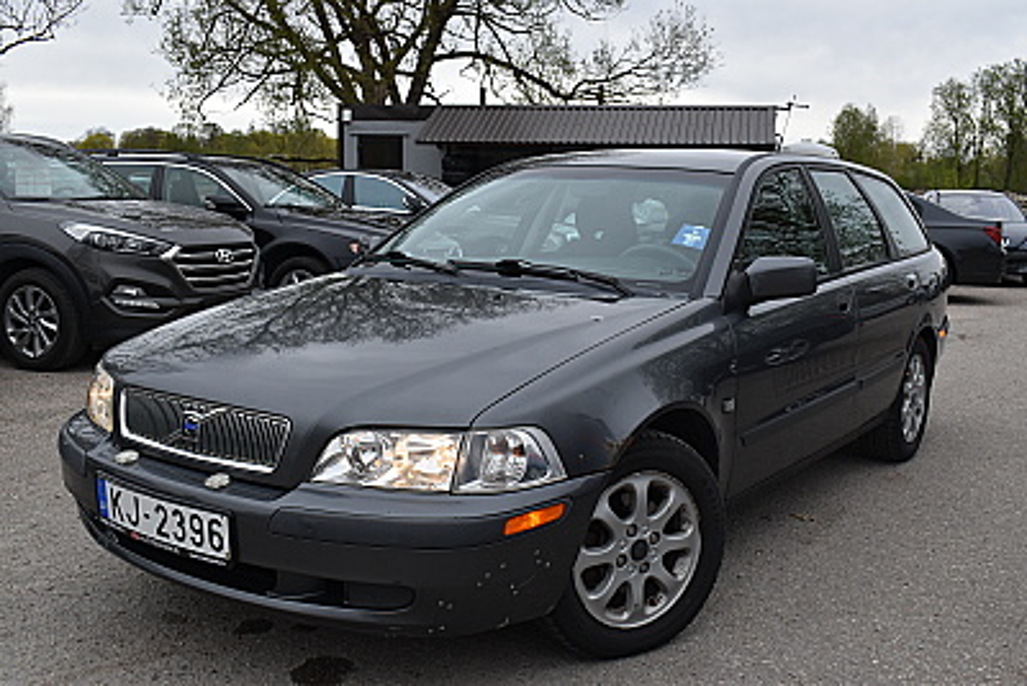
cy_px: 343
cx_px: 514
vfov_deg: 36.9
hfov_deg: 53.1
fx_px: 1027
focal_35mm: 36
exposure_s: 1/200
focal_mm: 24
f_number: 8
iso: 400
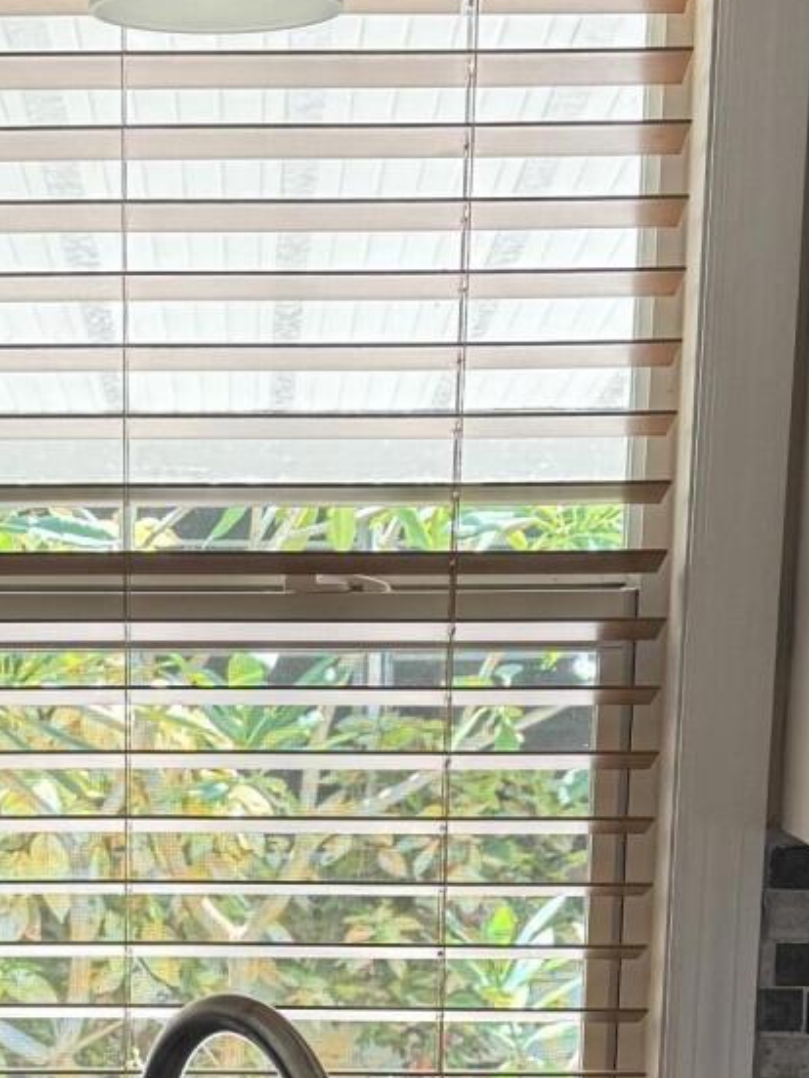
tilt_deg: -11.8
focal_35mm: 87
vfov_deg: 21.7
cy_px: 1080
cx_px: 115
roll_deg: -0.4
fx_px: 2711
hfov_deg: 16.8
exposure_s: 1/206
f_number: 1.78
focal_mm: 6.76
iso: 160
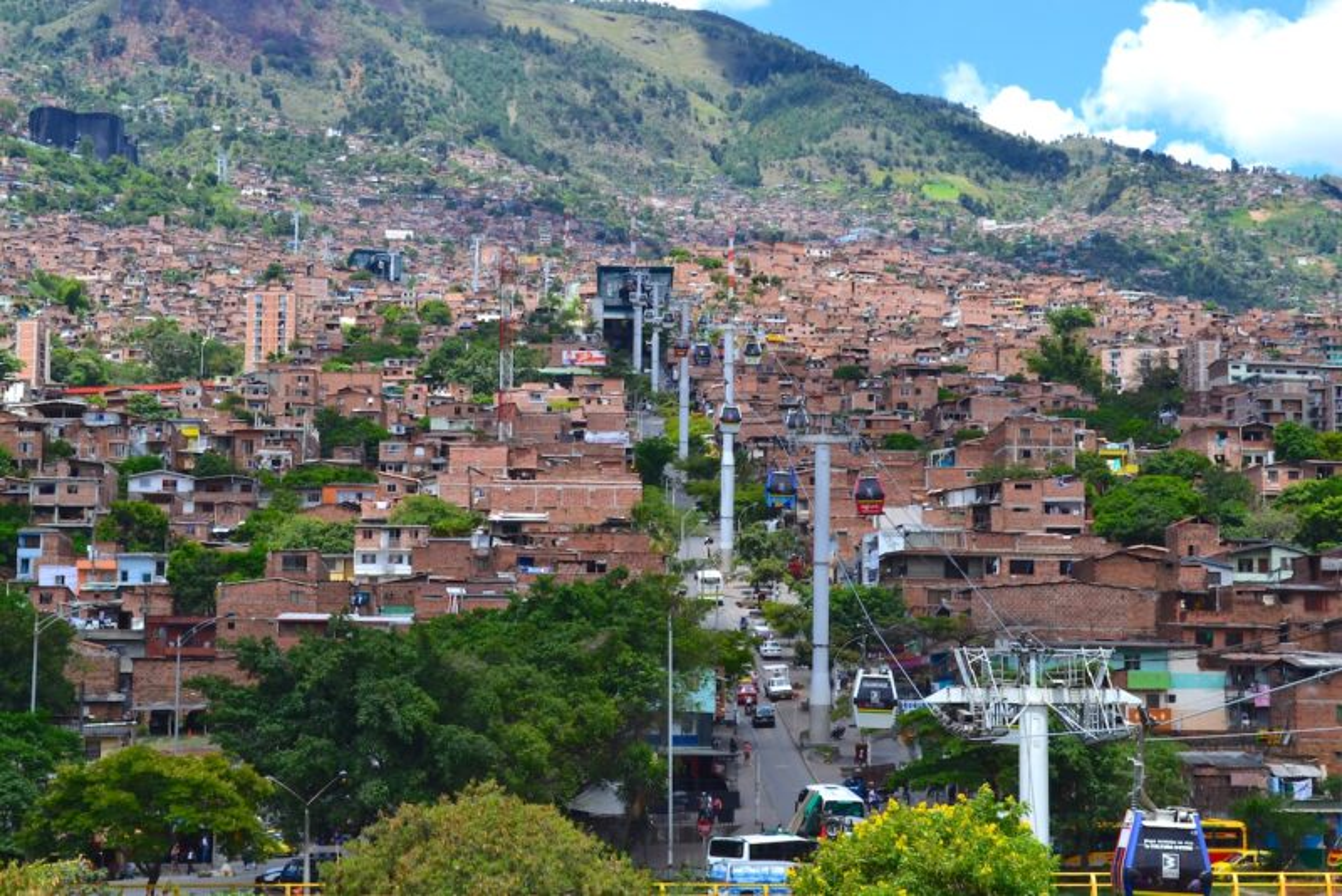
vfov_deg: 18.9
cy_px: 448
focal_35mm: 72
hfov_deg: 28.1
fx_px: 2685
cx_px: 671
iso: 400
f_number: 10
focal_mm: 48
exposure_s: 1/320
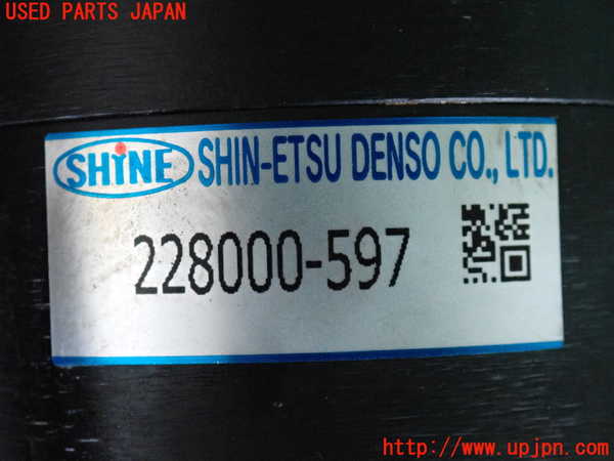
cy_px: 230
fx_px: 1667
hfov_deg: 20.9
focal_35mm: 94
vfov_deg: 15.7
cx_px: 307
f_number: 4.7
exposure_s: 1/125
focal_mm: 16.79
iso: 2500
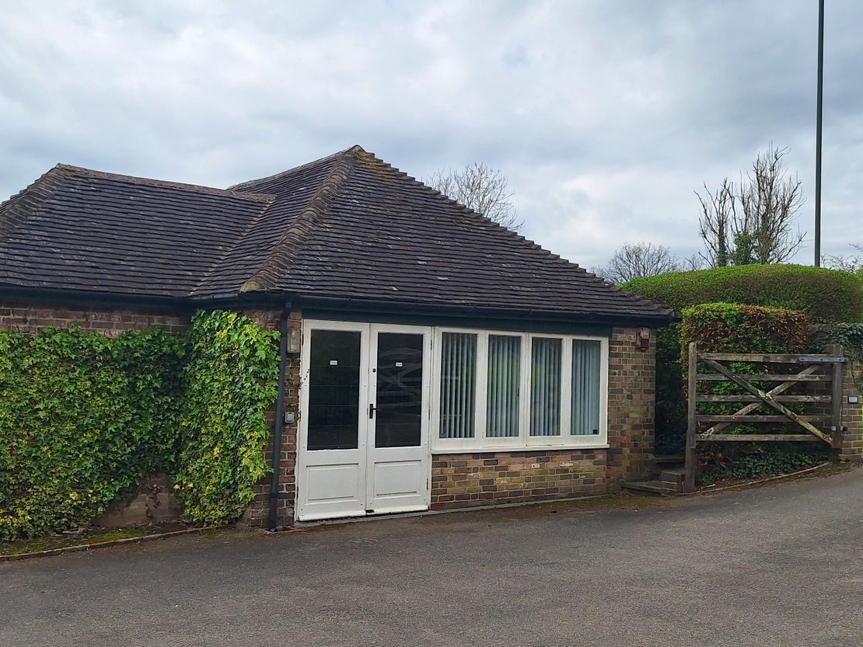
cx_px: 432
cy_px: 324
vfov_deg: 58.9
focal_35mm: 23
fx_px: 574
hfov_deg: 73.9
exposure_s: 1/2532
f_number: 1.8
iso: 40
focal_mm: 5.54
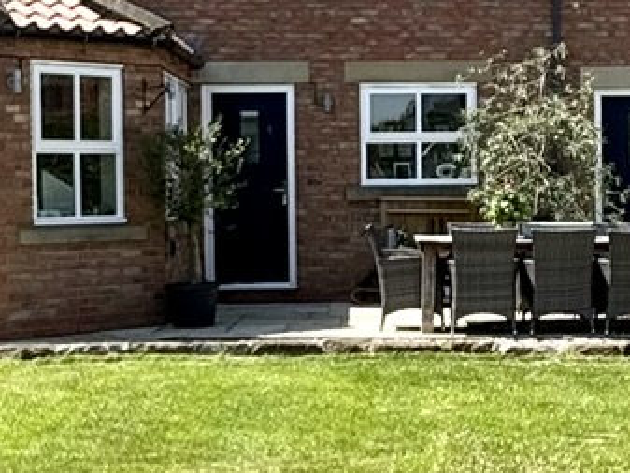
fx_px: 1548
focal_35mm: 85
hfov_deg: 22.7
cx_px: 494
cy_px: 239
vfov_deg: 17.4
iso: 50
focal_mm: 2.22
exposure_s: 1/968
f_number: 2.2
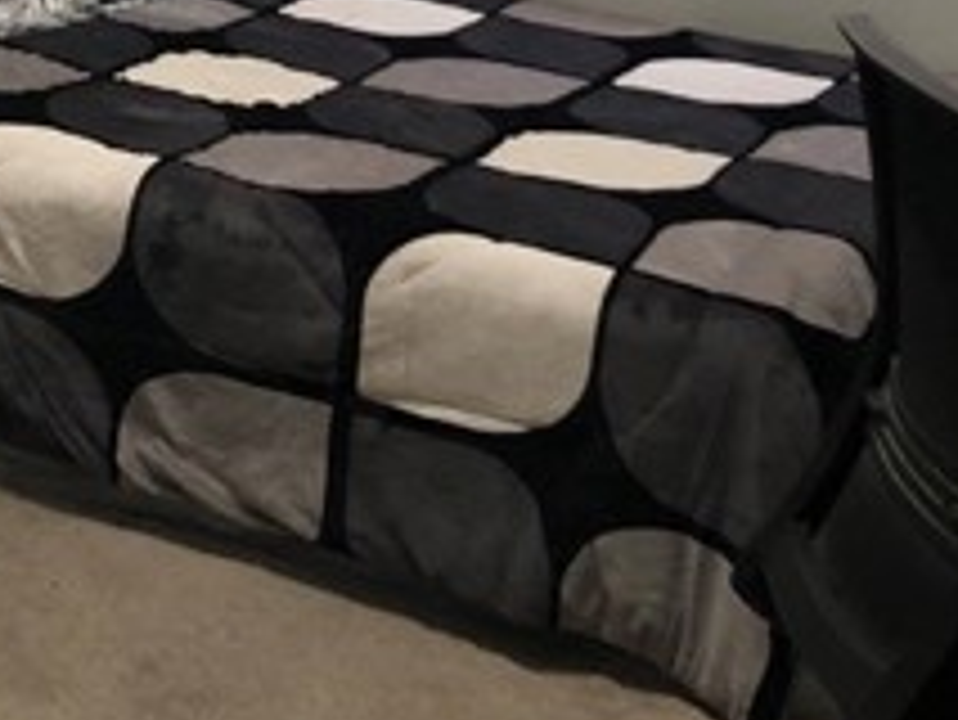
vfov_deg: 16.4
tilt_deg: -6.6
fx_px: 2326
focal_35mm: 84
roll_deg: -4.2
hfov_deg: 23.2
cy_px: -288
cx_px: 369
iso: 80
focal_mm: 4
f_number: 1.8
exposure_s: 1/15
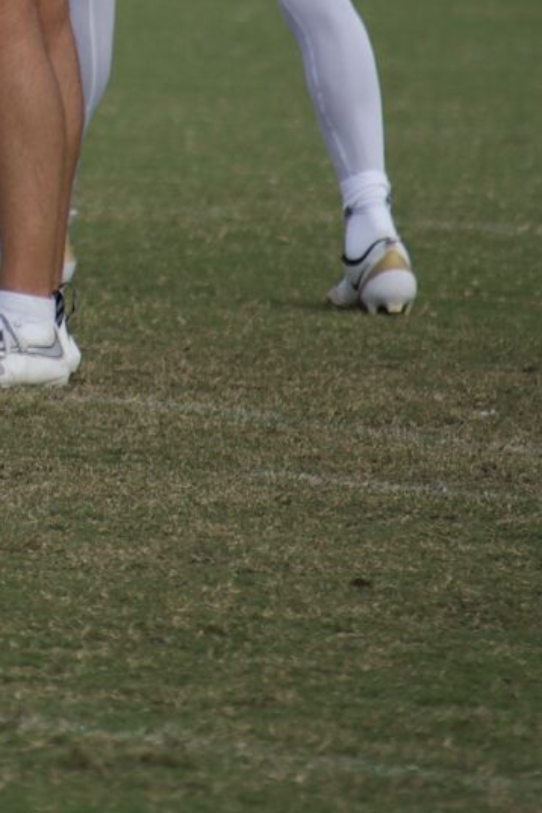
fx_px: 21520
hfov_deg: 1.4
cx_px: -611
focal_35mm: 953
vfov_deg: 2.2
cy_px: -389
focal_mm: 200
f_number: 4
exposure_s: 1/2000
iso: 320
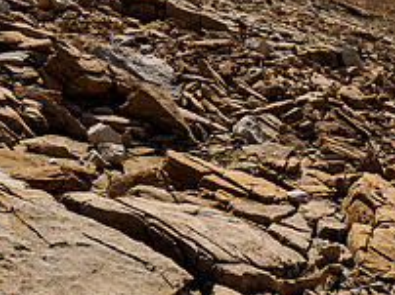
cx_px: 270
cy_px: -65
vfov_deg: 19.9
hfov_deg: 28.0
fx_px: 786
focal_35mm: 69
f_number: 8
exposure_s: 1/320
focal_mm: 12
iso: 200
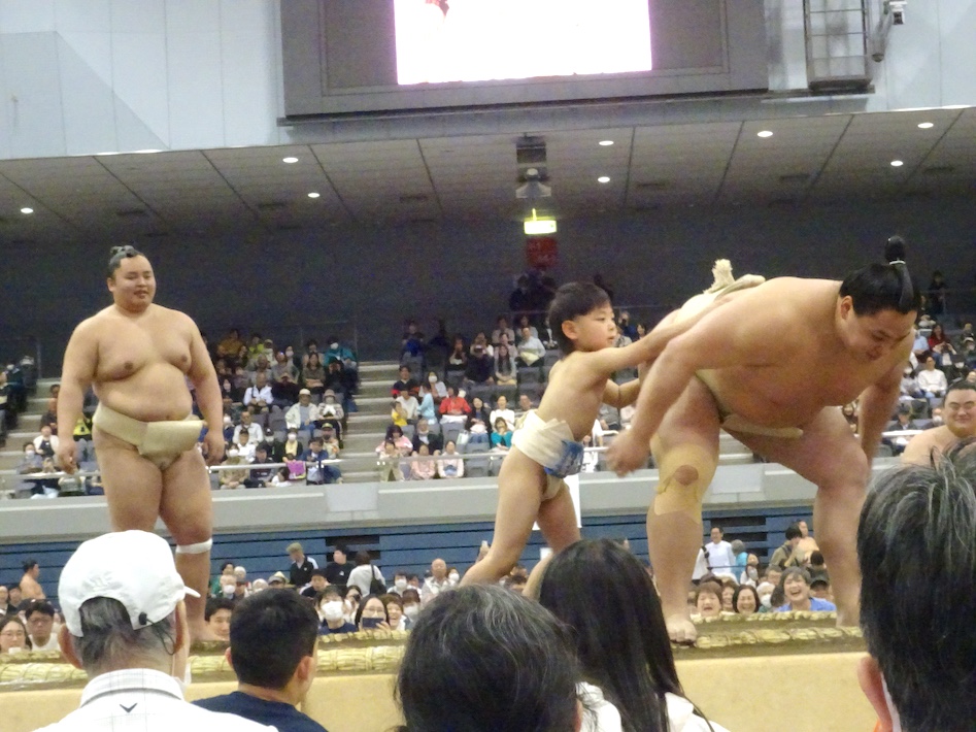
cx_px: 488
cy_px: 366
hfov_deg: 24.4
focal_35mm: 80
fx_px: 2255
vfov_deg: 18.4
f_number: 5
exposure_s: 1/30
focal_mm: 13.69
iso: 3200
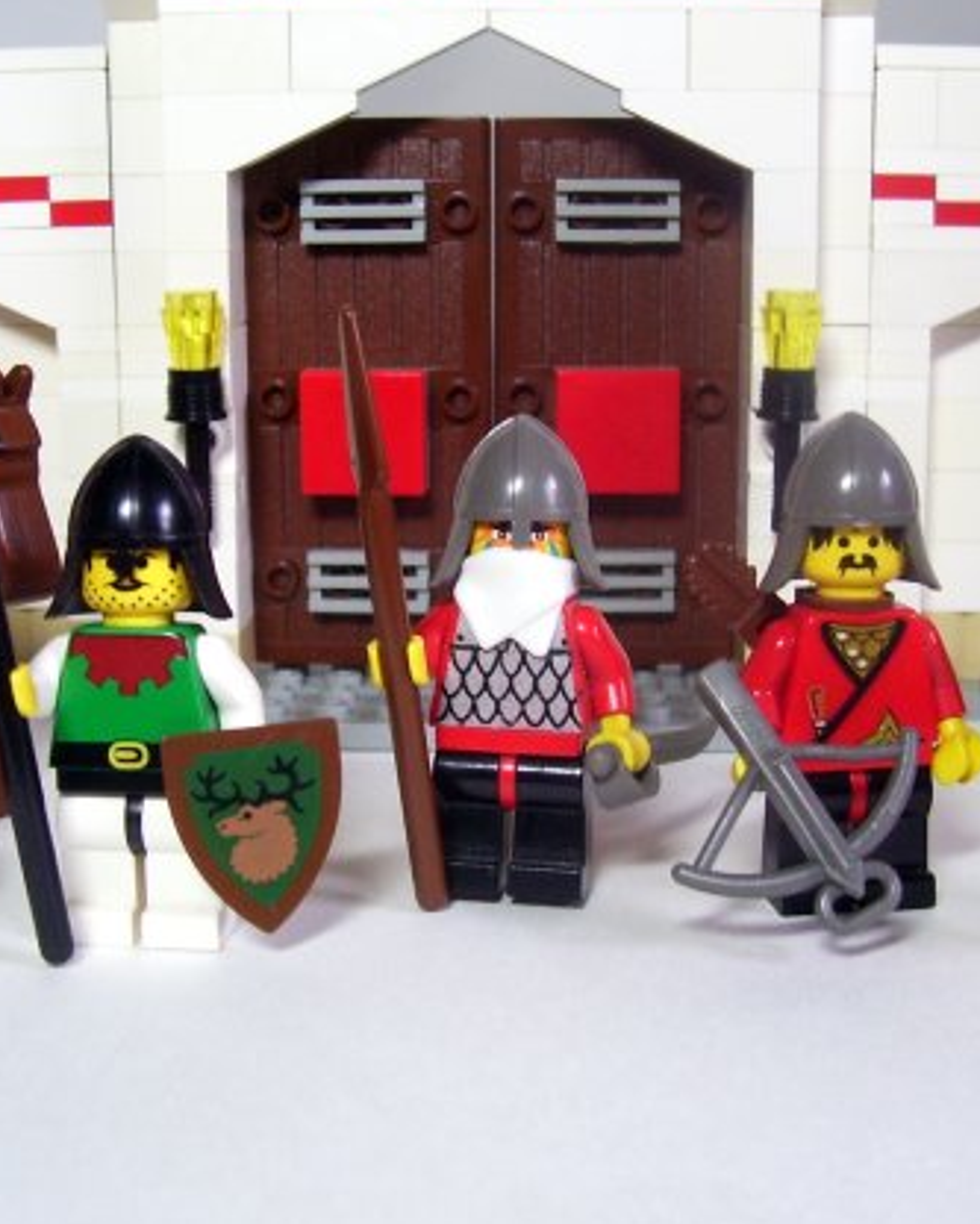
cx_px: 444
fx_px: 1848
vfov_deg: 36.6
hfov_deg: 29.7
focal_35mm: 51
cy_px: 583
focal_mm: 5.6
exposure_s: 1/30
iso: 100
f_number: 2.7
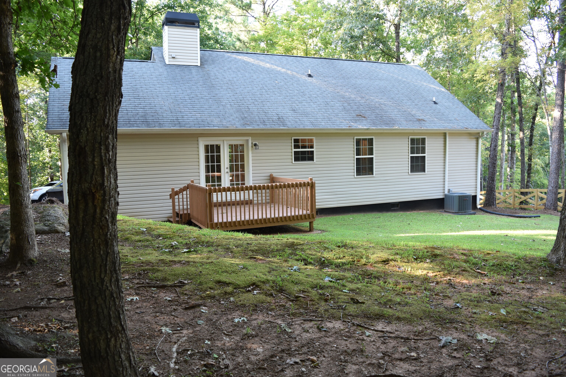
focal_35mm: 27
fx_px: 424
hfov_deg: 67.4
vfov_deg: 47.9
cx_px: 283
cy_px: 188
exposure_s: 1/80
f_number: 4.5
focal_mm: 18
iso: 400
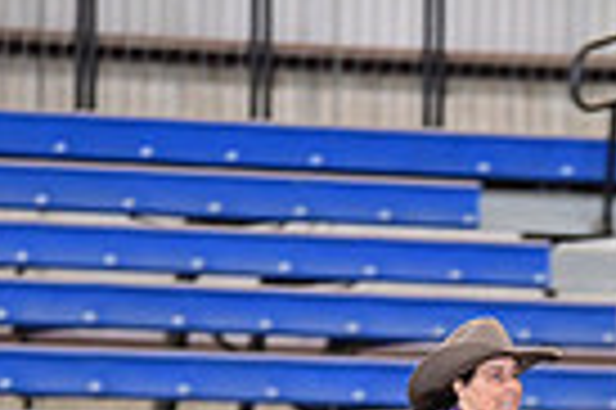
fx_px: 14510
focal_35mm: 849
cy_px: 782
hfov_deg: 2.4
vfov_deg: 1.6
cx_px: 540
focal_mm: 200
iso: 1600
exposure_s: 1/250
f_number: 3.5
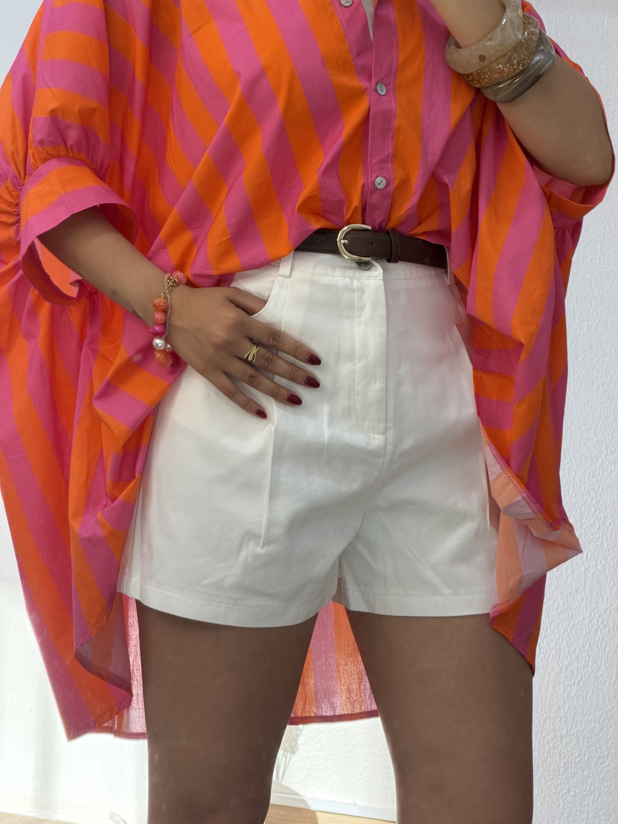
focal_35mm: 100
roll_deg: -2.4
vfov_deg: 19.6
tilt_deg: -24.5
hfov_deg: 14.8
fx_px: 2380
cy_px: 412
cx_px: 309
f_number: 2.8
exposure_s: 1/98
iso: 100
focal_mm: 16.89
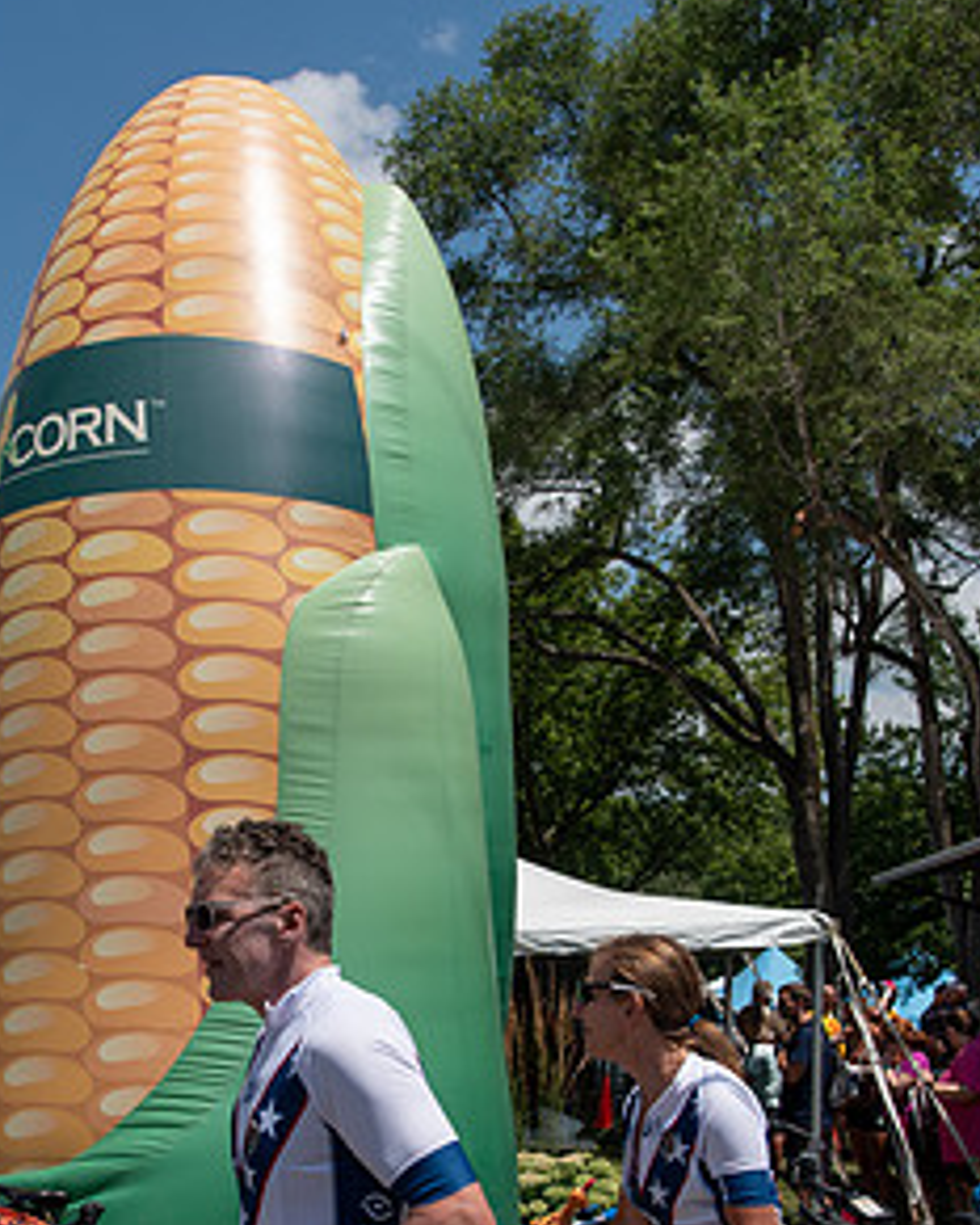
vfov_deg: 40.0
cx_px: 366
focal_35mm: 45
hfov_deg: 33.3
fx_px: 1631
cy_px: 913
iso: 200
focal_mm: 31
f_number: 5.6
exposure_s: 1/1600
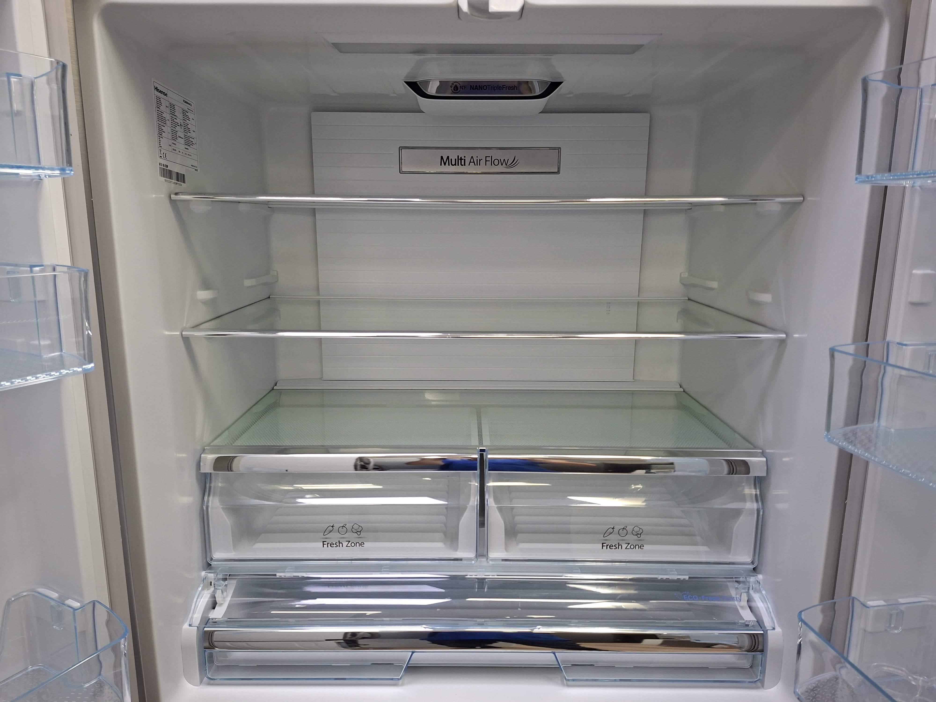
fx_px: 622
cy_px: 351
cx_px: 468
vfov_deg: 58.9
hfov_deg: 73.9
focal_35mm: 23
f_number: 1.8
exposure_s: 1/100
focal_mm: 5.54
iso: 320
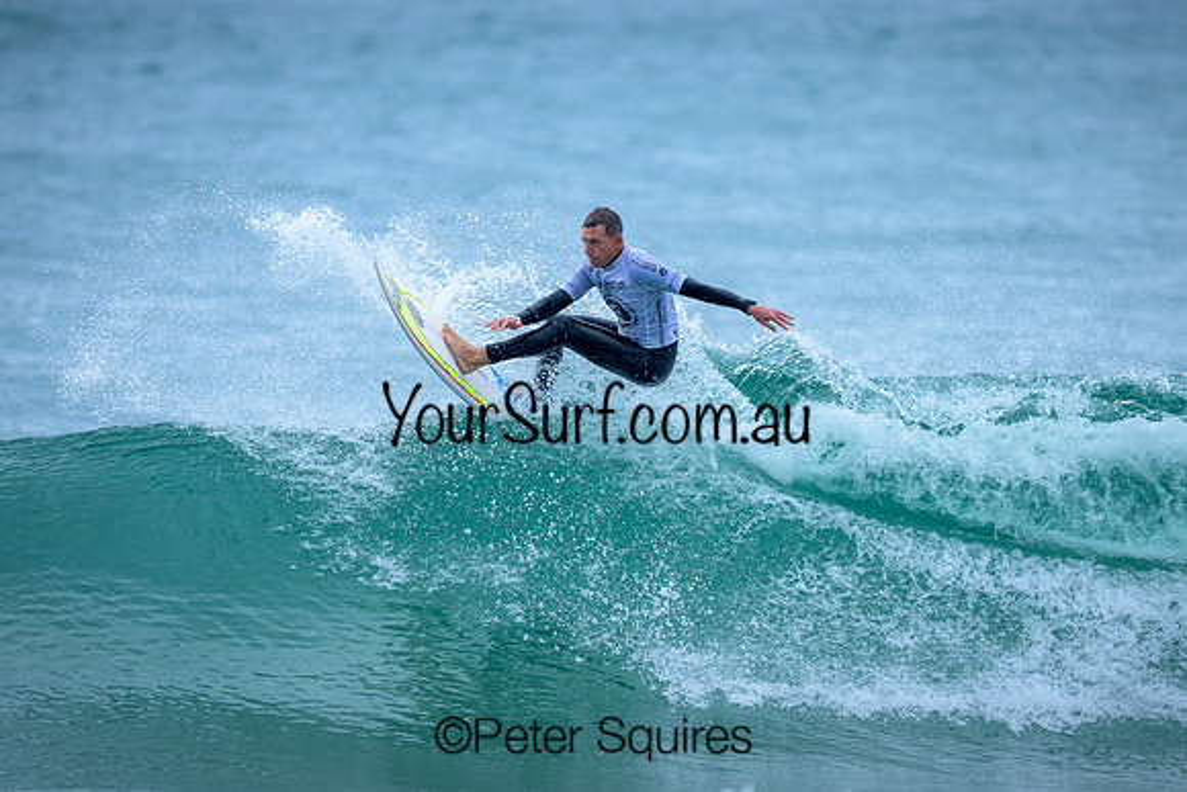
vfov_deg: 1.5
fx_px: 29282
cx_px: 659
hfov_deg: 2.3
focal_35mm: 888
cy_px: 372
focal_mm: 800
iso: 900
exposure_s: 1/2000
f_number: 6.3
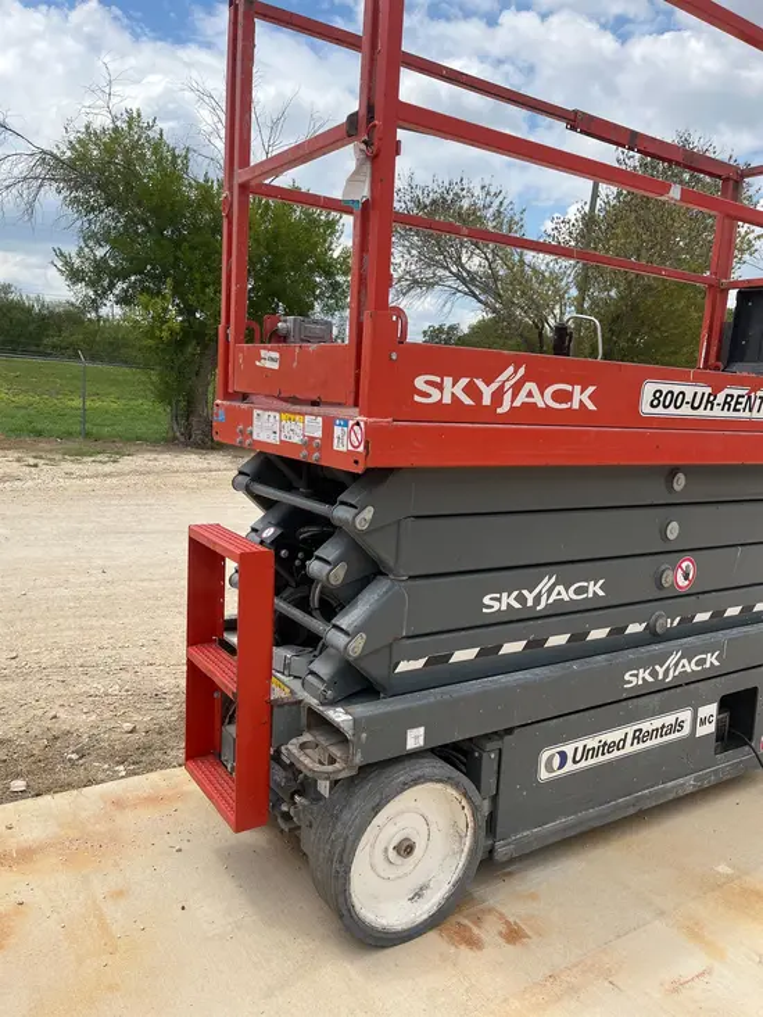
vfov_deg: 67.3
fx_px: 764
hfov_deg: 53.1
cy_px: 508
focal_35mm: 26
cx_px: 382
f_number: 1.6
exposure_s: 1/3745
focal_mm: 5.1
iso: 50
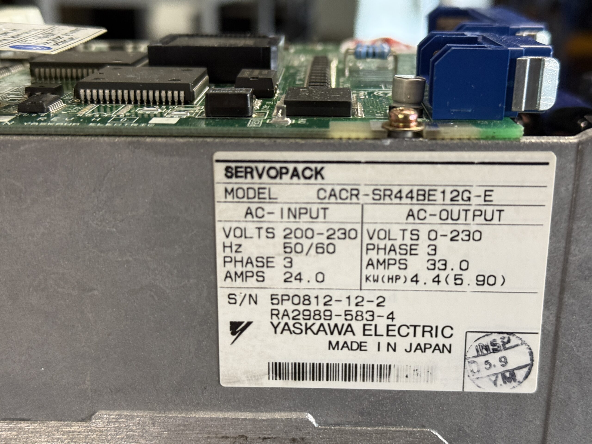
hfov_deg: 39.7
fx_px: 821
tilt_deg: -18.2
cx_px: 296
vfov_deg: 30.3
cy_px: 222
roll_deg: -0.8
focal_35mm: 48
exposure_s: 1/50
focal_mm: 6.76
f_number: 1.78
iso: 200
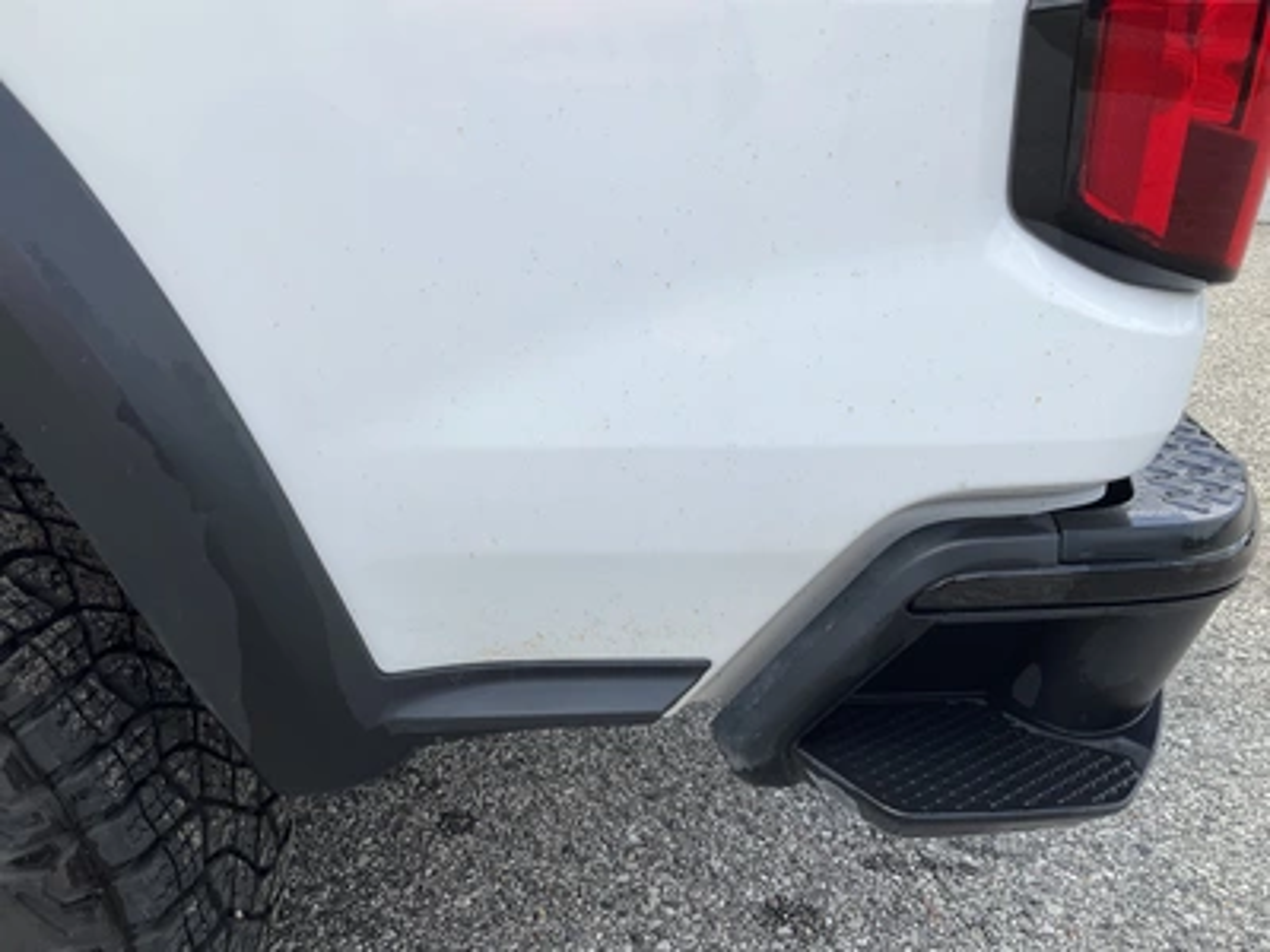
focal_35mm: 29
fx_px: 1064
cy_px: 476
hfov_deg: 61.7
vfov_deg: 48.2
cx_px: 635
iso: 25
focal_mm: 3
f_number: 1.8
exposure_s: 1/962
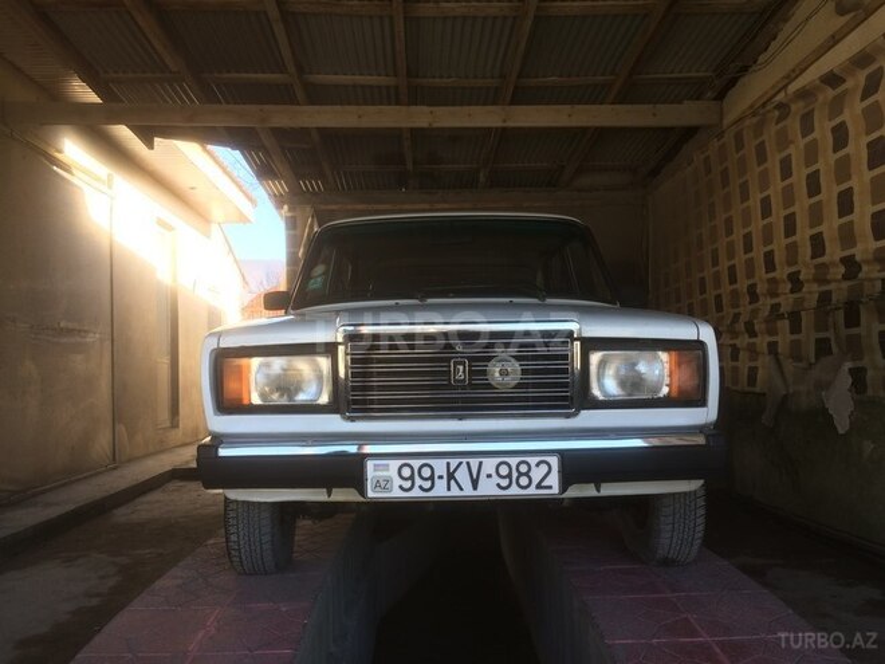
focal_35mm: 29
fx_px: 741
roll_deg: +2.7
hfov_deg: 61.7
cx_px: 442
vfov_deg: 48.2
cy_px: 332
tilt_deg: +2.8
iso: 32
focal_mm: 4.15
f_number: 2.2
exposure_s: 1/112
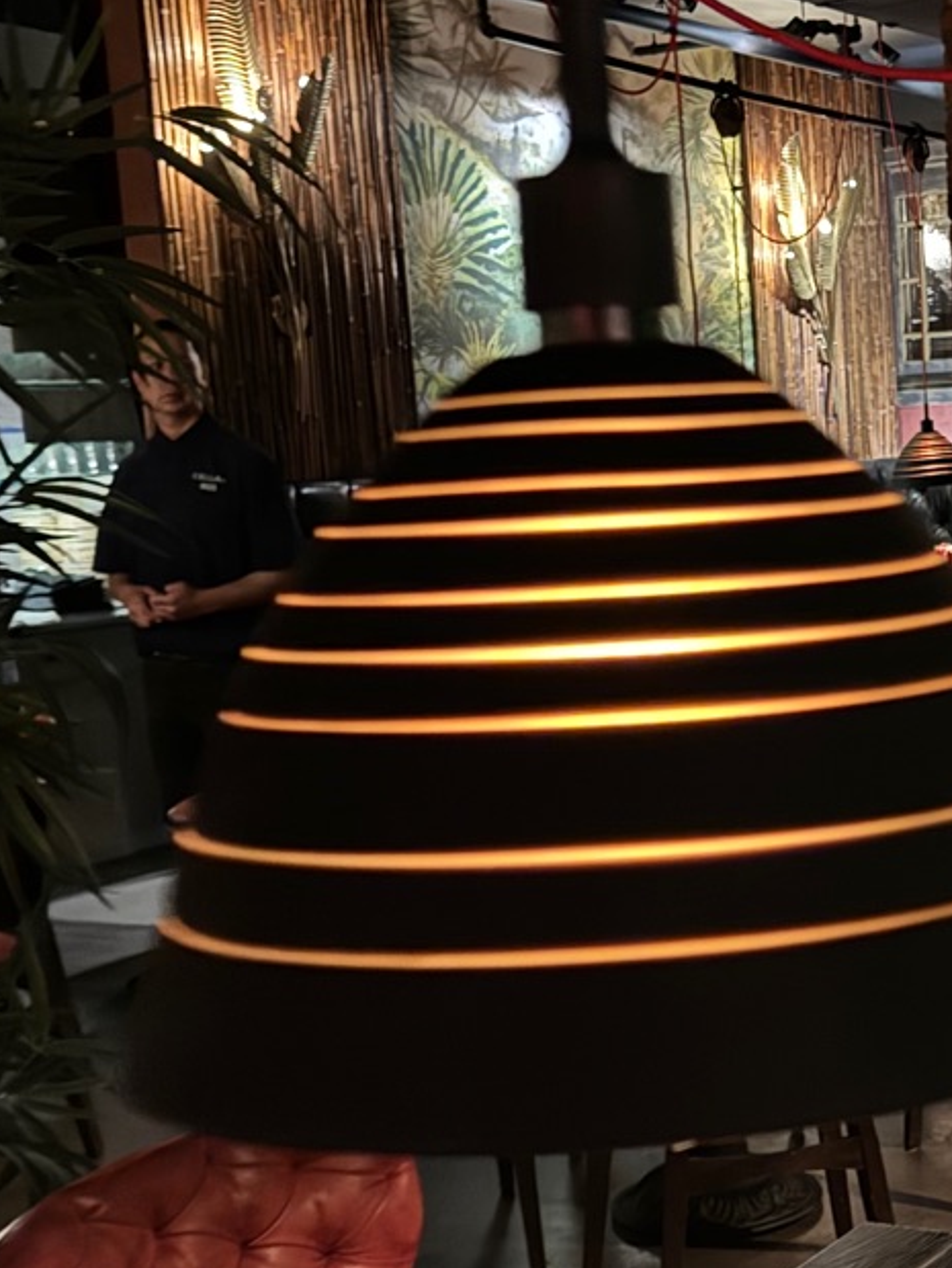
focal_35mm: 62
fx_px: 2271
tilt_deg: -7.6
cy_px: 803
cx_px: 886
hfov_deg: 23.0
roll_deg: +1.5
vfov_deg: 31.0
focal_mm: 6.86
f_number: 1.78
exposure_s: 1/12
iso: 800
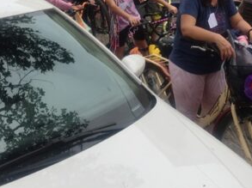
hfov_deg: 28.2
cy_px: -30
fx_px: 502
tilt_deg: -10.0
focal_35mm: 69
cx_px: 145
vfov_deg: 20.1
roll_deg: +0.0
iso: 32
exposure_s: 1/719
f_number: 2.2
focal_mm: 4.15
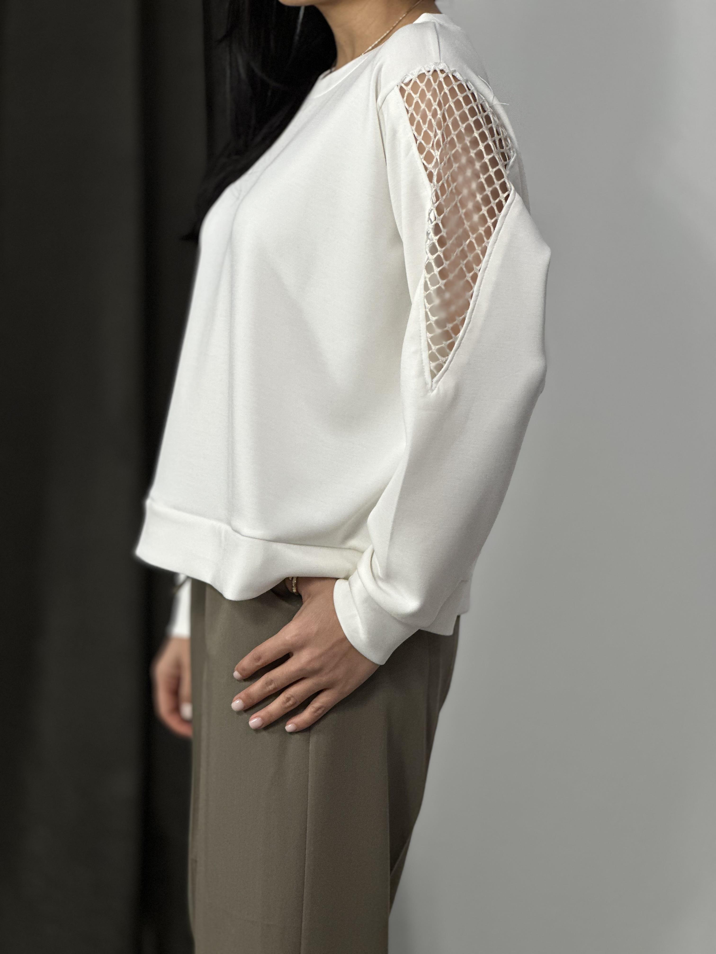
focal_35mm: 77
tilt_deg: -5.8
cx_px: 358
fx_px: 2124
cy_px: 477
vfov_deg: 25.3
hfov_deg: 19.1
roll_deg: -1.8
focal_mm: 9
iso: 64
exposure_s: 1/100
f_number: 2.8
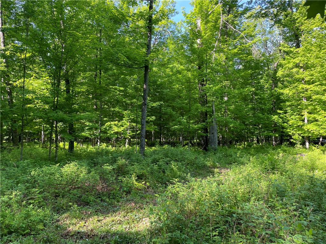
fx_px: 245
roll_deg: +0.4
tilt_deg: +4.0
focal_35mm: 26
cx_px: 163
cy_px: 122
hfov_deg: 67.3
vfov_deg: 53.1
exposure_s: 1/201
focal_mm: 4.2
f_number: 1.6
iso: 32
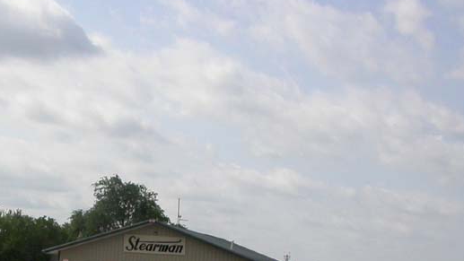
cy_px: 230
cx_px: 25
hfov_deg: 24.9
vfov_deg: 14.6
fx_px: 1009
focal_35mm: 82
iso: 100
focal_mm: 7.85
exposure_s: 1/400
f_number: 7.5
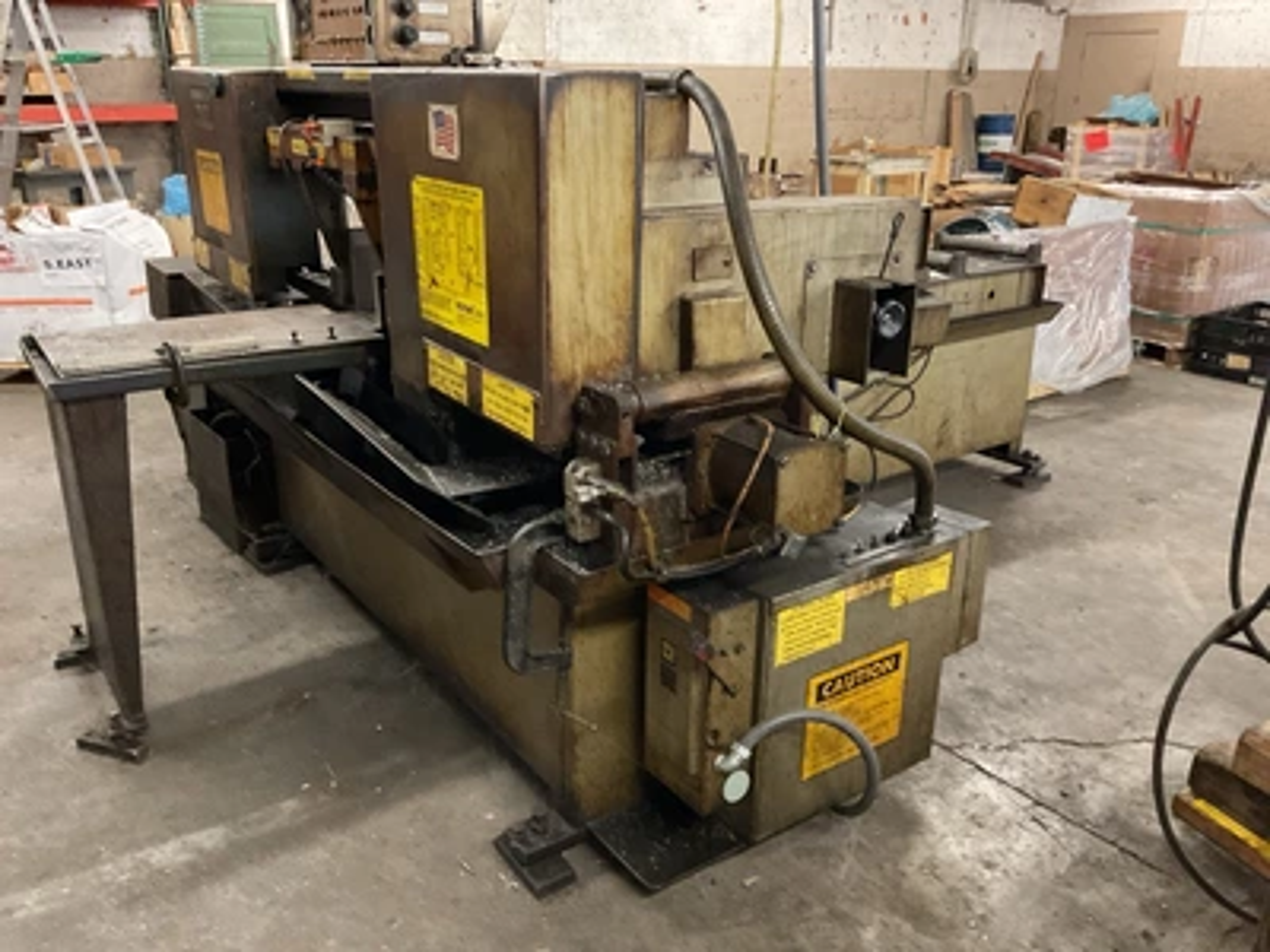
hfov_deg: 61.7
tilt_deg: -21.5
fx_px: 1064
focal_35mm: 29
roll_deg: -3.0
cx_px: 635
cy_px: 476
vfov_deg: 48.2
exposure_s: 1/30
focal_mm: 3
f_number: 1.8
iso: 400
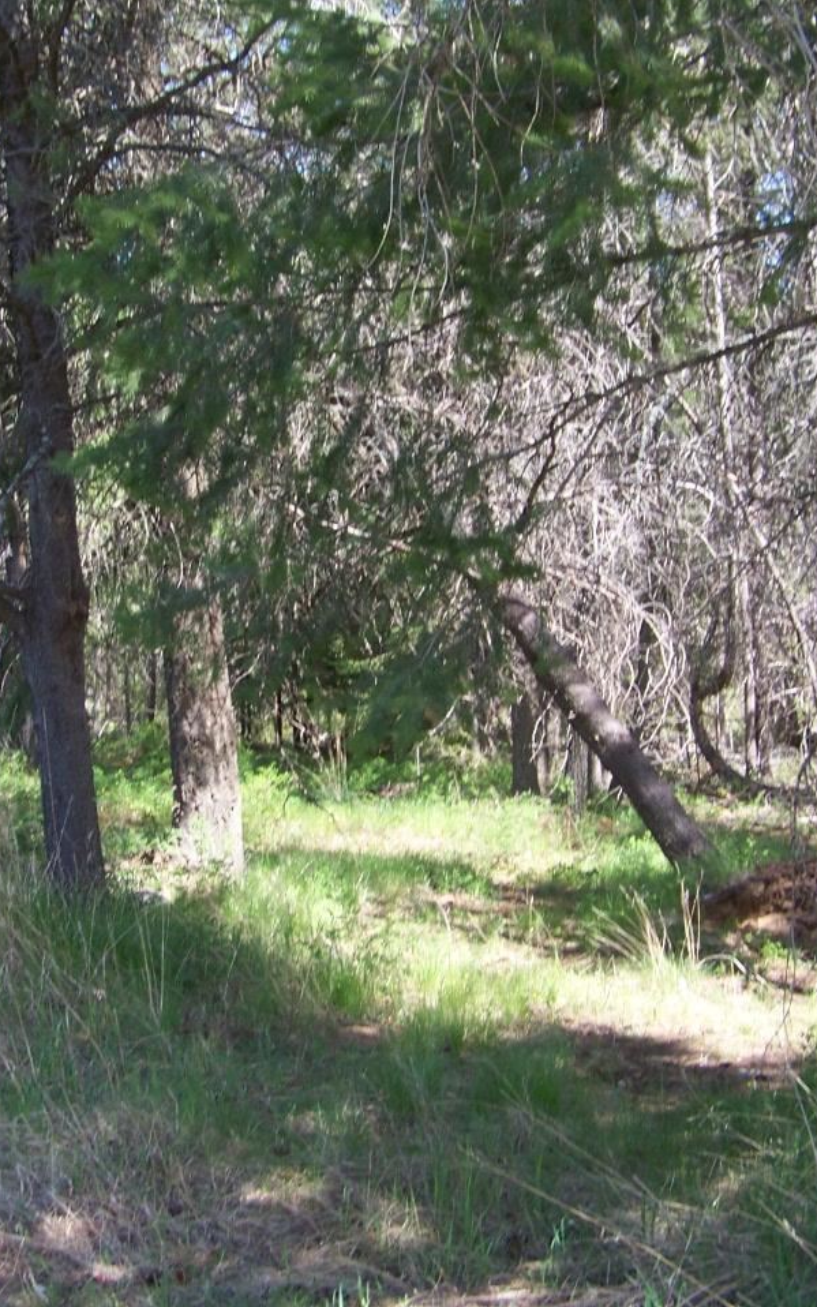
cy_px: 654
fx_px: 1816
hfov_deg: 25.2
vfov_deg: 39.6
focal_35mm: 51
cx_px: 248
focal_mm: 5.85
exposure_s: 1/160
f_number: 2.8
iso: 64
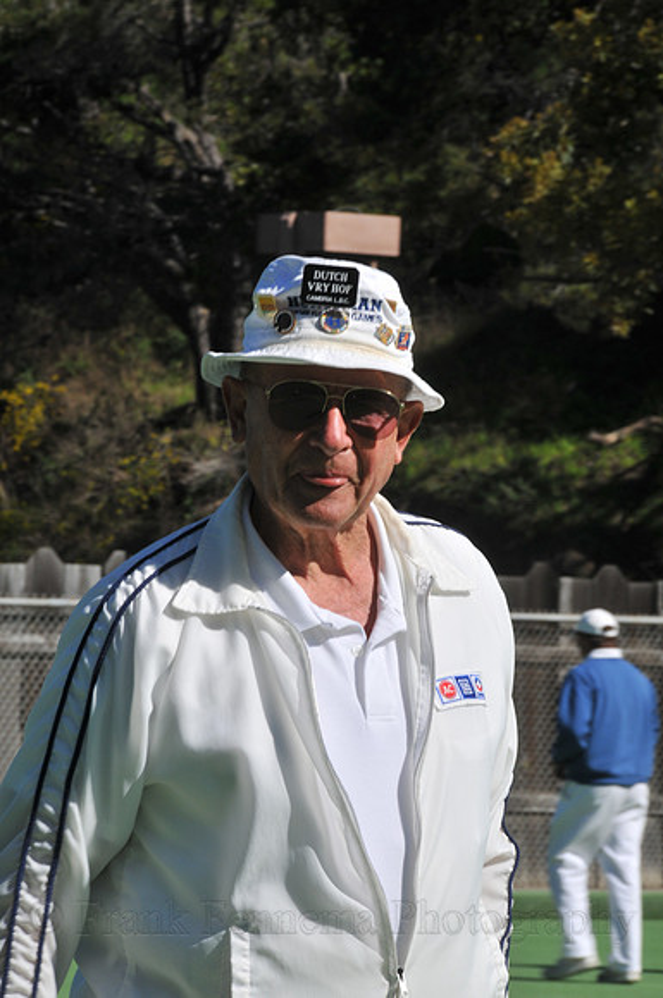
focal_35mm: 255
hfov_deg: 5.4
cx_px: 332
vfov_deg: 8.1
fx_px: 7065
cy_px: 499
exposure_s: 1/125
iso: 200
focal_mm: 170
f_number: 22
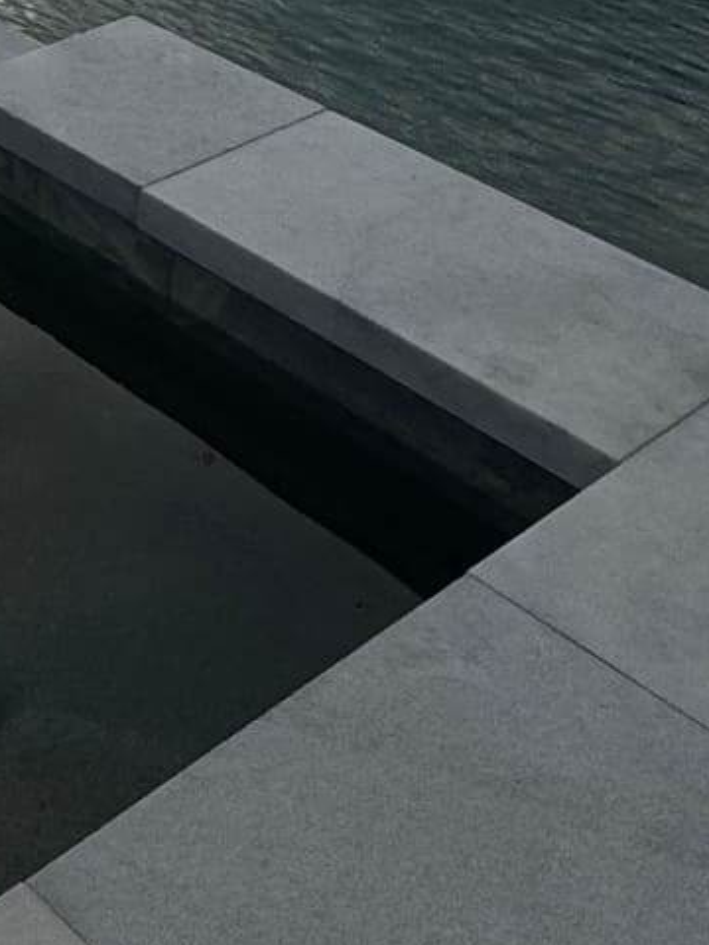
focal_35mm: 70
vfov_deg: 23.2
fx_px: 1912
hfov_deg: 17.9
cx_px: -459
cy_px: -415
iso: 40
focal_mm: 2.22
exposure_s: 1/4132
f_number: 2.2
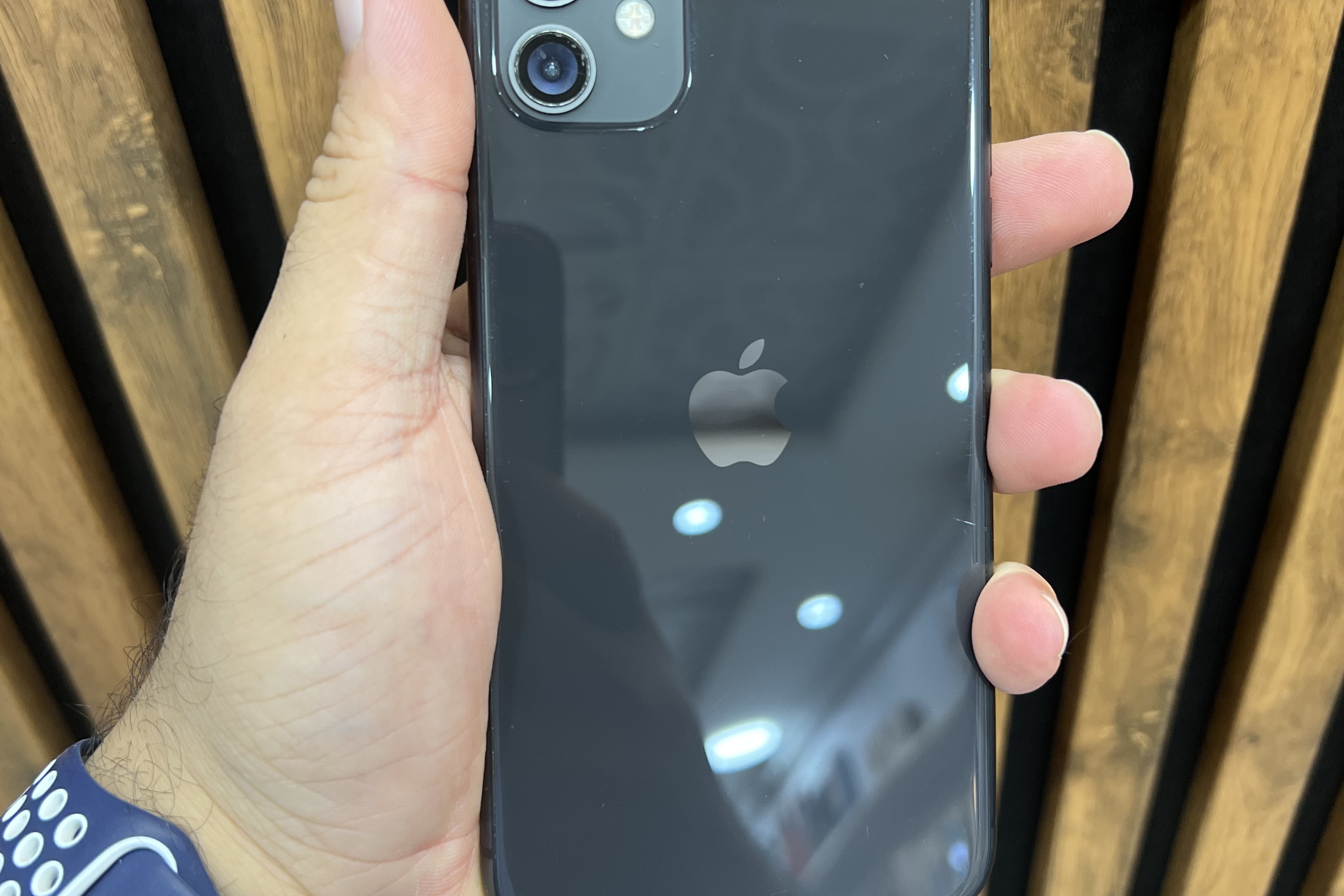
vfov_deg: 35.9
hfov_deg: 51.9
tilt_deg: -38.6
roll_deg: +4.2
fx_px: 1381
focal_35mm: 37
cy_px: 397
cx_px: 683
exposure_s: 1/100
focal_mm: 5.7
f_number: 1.5
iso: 125
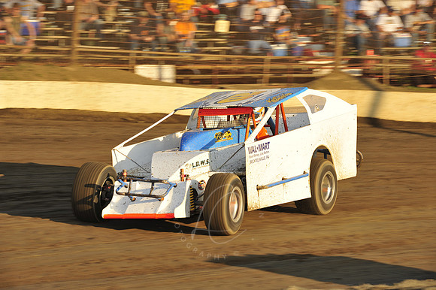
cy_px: 145
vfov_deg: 8.8
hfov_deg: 13.3
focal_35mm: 155
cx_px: 218
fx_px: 1876
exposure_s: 1/320
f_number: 11
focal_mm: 155
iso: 400
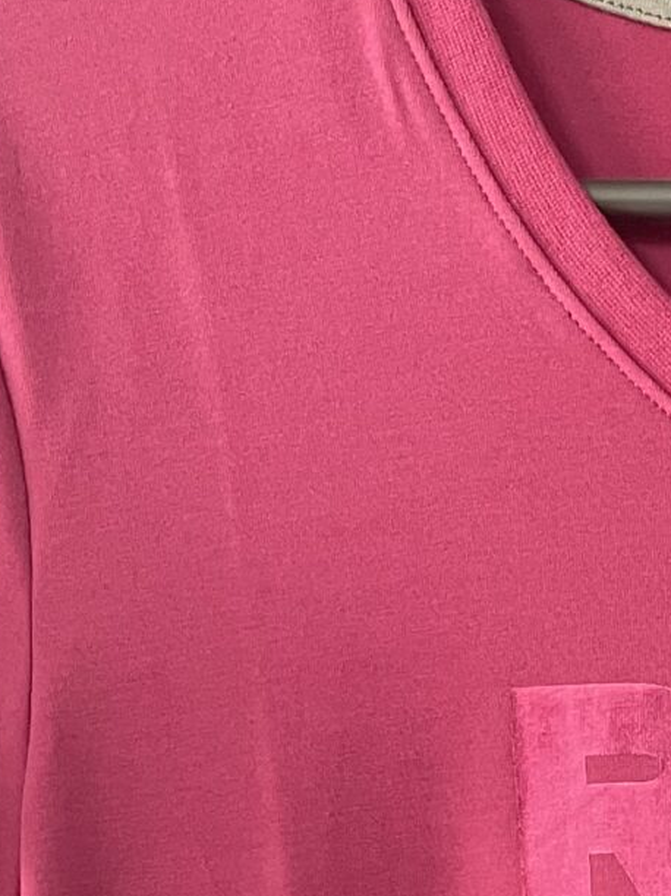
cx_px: 916
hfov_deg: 13.0
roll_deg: +0.6
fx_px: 2818
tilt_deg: -3.1
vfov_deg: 16.4
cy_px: 1364
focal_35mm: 109
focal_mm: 4.2
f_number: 1.6
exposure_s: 1/50
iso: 250
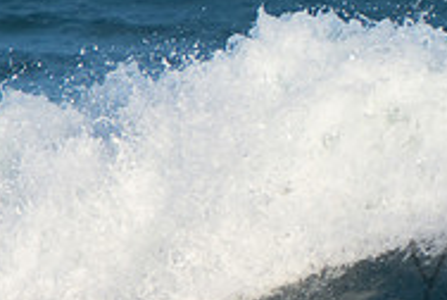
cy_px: 256
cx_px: 654
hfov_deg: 1.4
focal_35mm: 1478
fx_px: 18380
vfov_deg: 0.9
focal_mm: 320
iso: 280
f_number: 5.6
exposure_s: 1/800
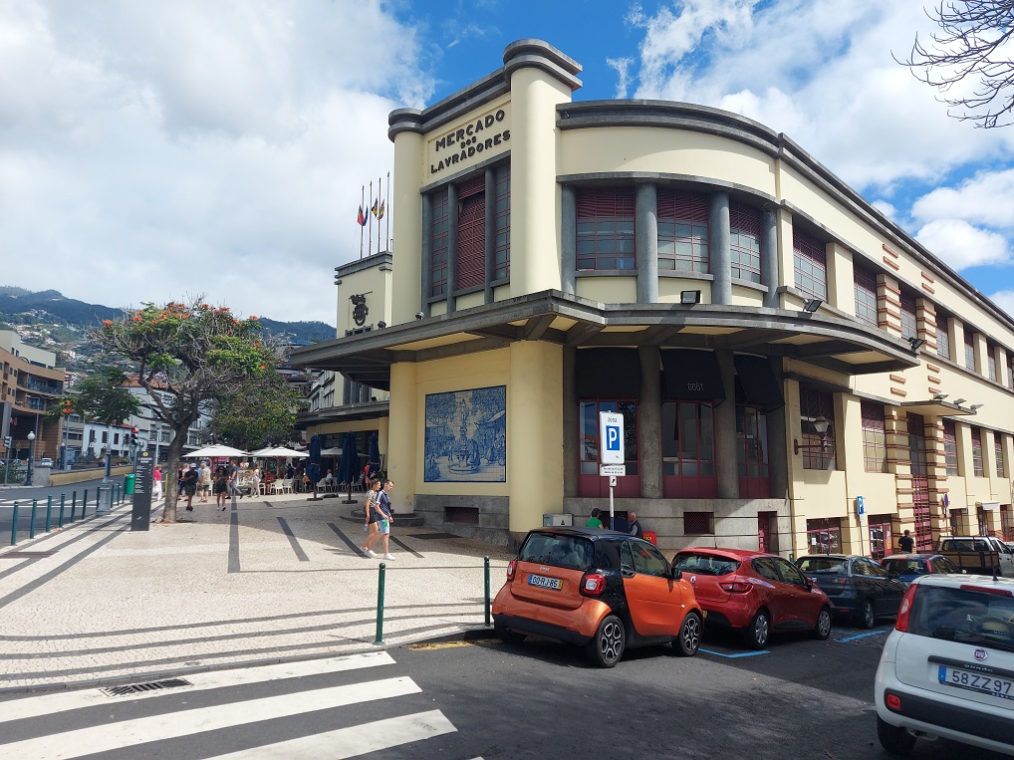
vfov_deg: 56.8
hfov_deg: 71.6
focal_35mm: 24
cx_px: 507
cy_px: 380
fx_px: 703
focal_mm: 5.23
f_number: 1.8
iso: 32
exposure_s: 1/1107
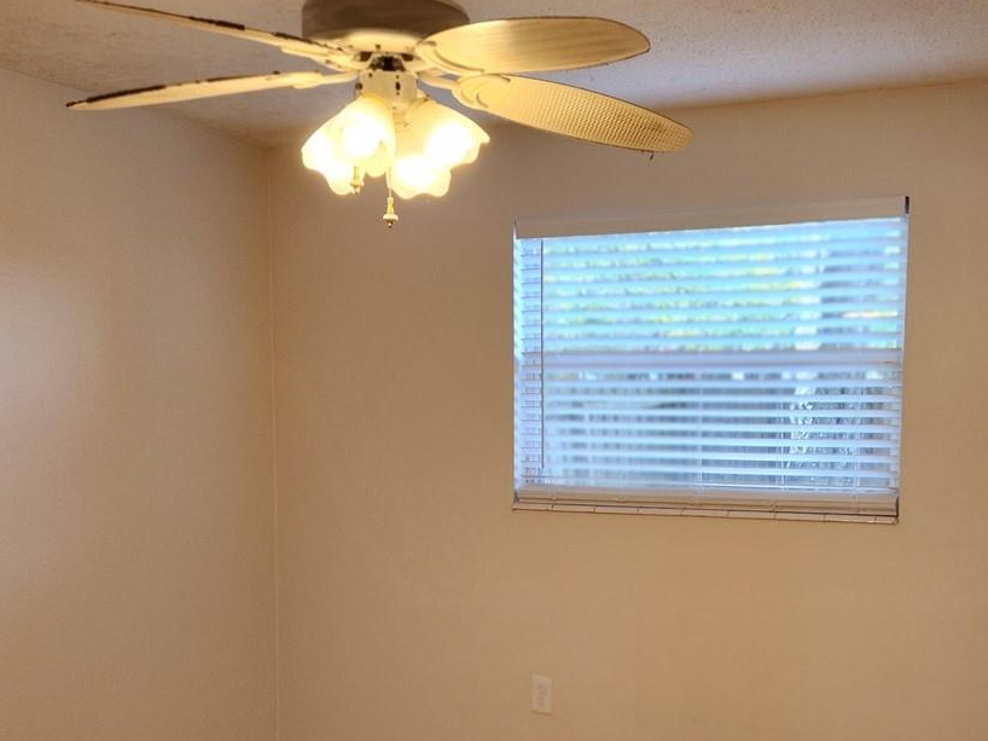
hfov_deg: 41.7
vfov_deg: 31.9
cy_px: 505
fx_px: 1284
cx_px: 635
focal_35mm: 45
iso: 80
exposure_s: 1/120
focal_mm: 5.4
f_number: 1.8
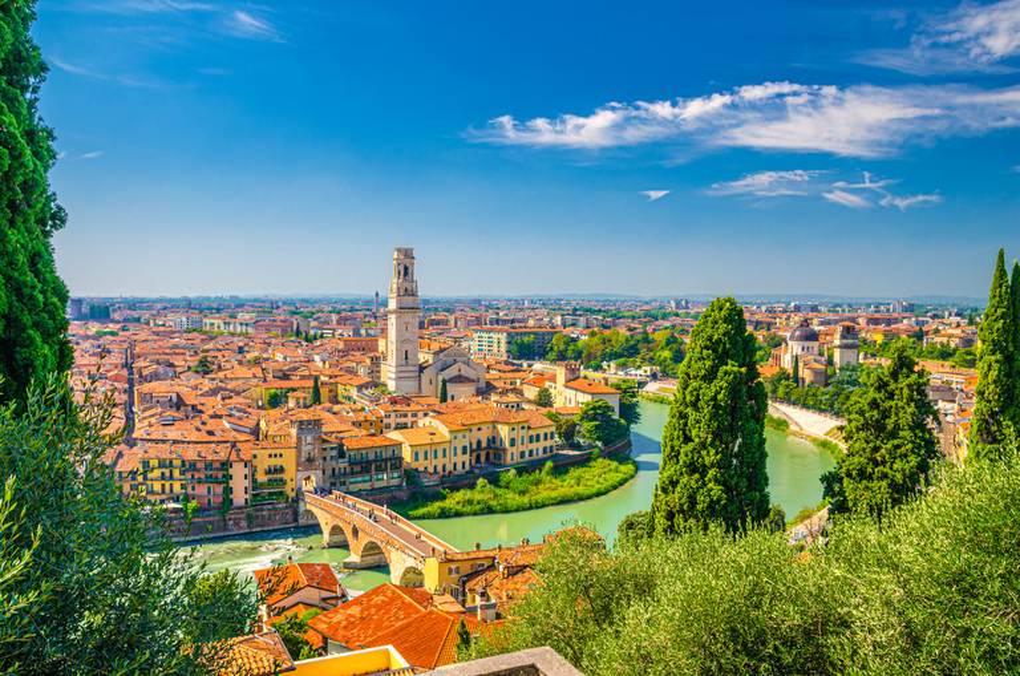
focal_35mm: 28
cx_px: 510
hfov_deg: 64.6
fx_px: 806
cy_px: 338
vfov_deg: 45.5
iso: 100
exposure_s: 1/80
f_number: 7.1
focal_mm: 19
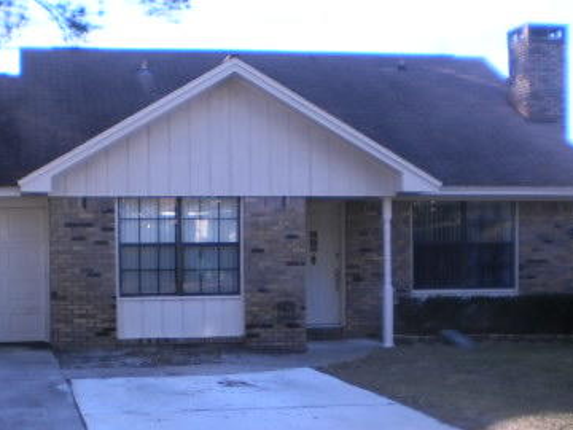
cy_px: 279
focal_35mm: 64
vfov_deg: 22.9
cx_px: 201
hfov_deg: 30.1
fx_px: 1059
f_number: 3.1
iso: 100
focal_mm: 6.3
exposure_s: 1/250
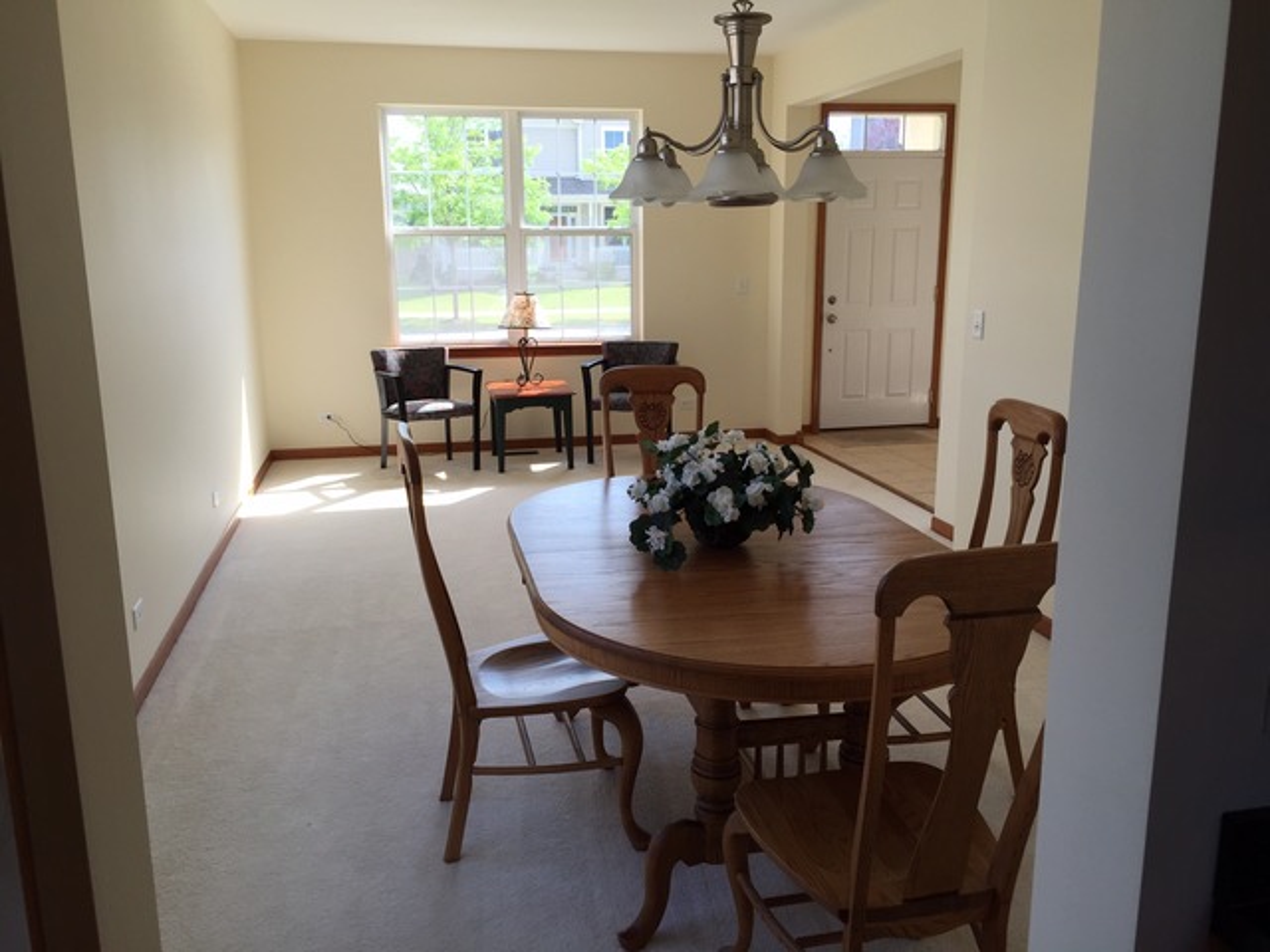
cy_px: 476
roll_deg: -0.2
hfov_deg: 61.7
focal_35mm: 29
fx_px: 1064
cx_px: 635
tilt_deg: -14.1
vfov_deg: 48.2
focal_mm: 4.15
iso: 32
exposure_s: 1/244
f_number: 2.2
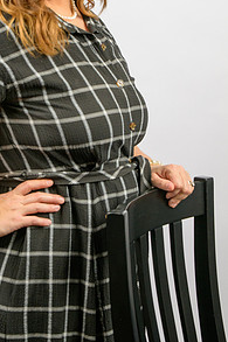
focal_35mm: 123
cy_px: 99
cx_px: 54
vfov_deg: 16.6
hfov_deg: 11.1
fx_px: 1170
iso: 1000
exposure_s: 1/160
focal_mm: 80
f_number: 6.3
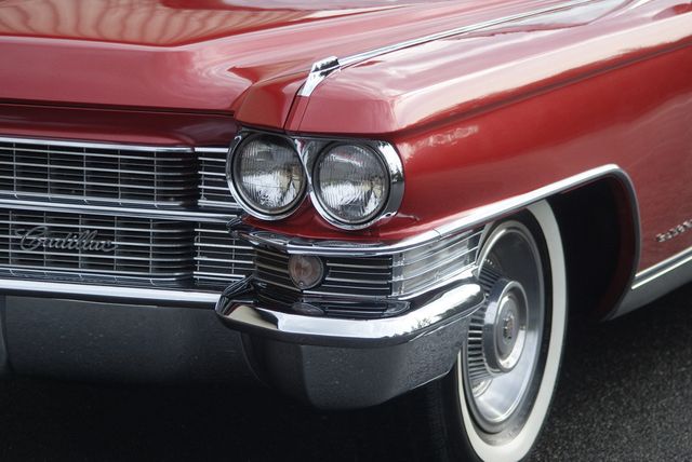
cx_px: 346
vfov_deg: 9.2
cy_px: 231
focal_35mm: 150
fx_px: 2886
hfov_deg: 13.7
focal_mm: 100
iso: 100
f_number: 4.5
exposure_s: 1/200
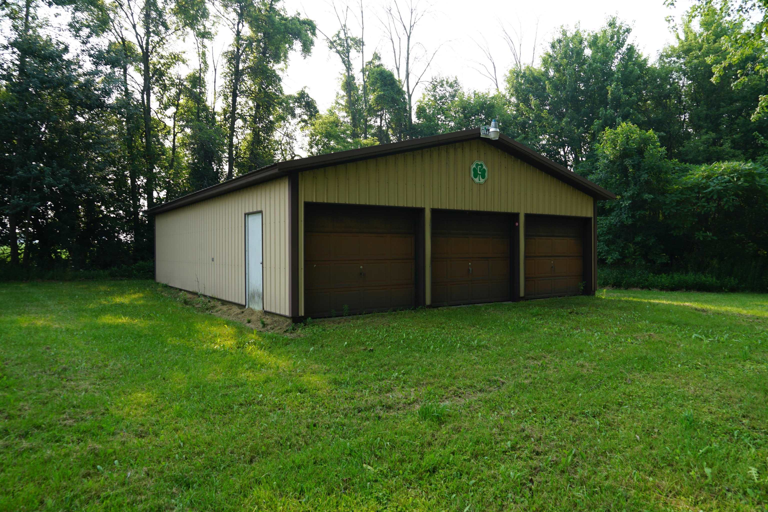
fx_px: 512
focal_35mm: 24
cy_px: 256
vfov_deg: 53.1
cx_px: 384
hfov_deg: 73.7
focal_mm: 24
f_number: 8
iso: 100
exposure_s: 1/80
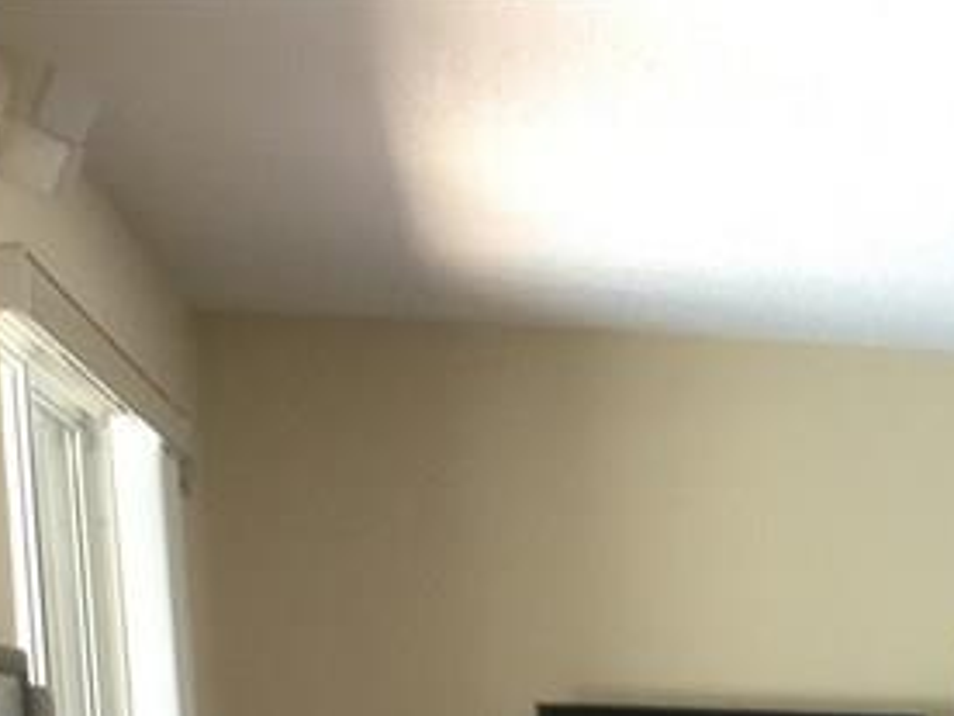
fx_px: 3169
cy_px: 1318
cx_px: 1607
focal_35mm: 115
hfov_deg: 15.2
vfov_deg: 11.8
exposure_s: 1/30
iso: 64
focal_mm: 3.3
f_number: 2.4
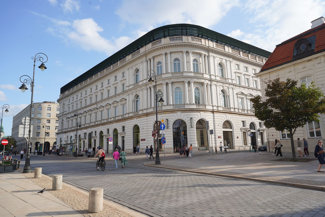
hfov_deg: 73.7
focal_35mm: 24
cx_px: 162
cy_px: 108
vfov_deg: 53.1
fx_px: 217
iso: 100
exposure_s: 1/100
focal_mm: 24
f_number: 10
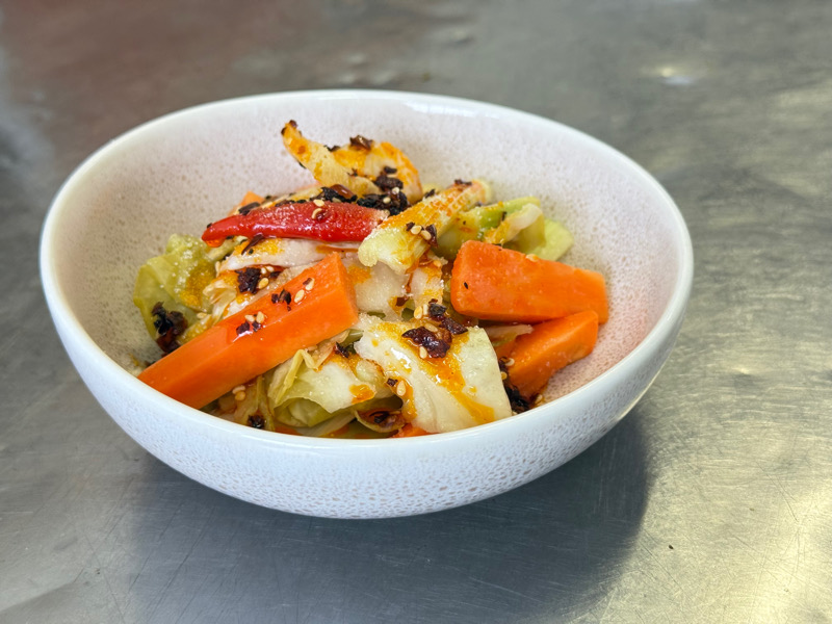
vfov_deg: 30.3
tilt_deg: -35.5
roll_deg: +4.0
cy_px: 312
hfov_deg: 39.7
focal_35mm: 48
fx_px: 1154
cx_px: 416
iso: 125
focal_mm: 6.76
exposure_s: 1/60
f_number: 1.78
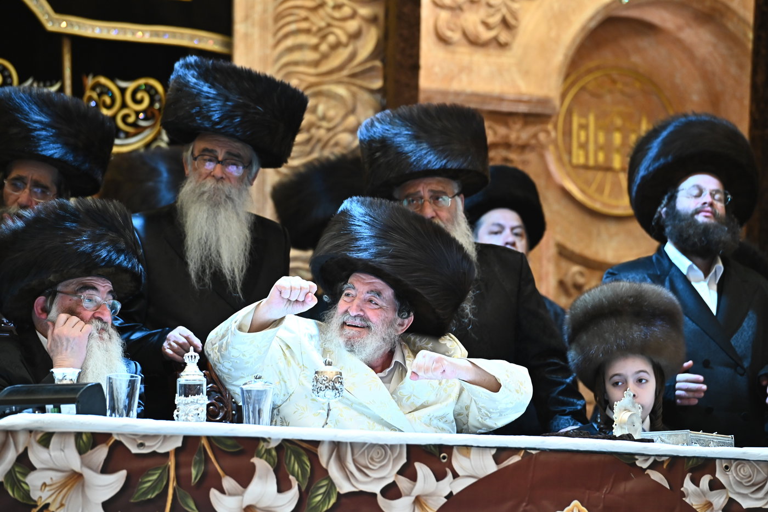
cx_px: 384
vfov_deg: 6.9
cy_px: 256
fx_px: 4266
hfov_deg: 10.3
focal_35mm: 200
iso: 2500
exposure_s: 1/250
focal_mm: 200
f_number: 5
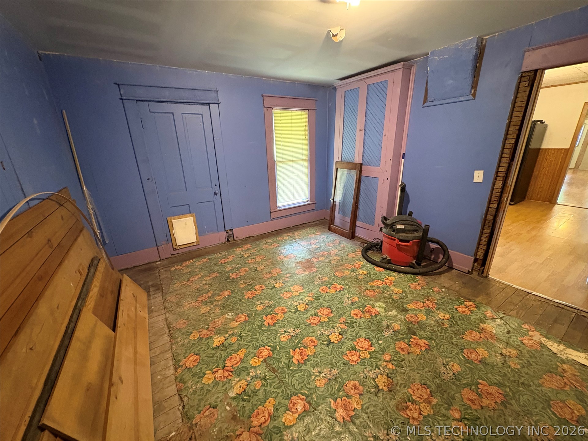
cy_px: 220
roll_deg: +2.0
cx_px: 294
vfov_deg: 85.7
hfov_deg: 102.1
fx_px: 238
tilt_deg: -17.4
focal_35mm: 14
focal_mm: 2.22
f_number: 2.2
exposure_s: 1/40
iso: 800
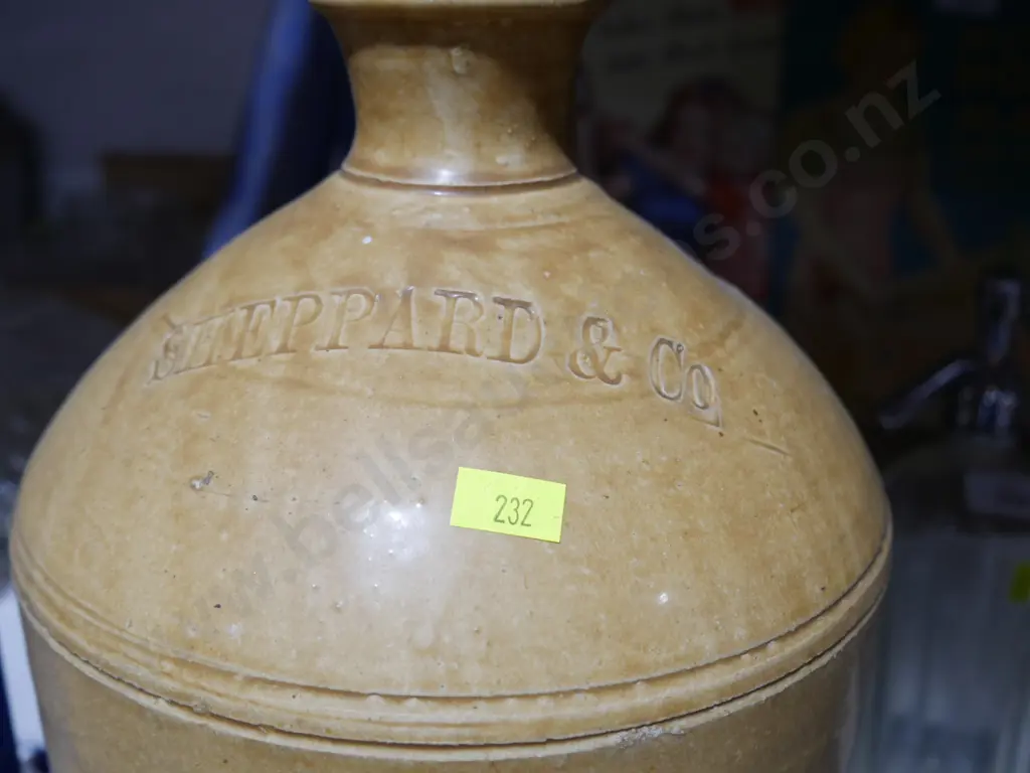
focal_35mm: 38
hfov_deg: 49.0
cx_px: 515
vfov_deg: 37.7
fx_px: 1131
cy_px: 386
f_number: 4.1
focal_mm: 19
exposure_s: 1/60
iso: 400
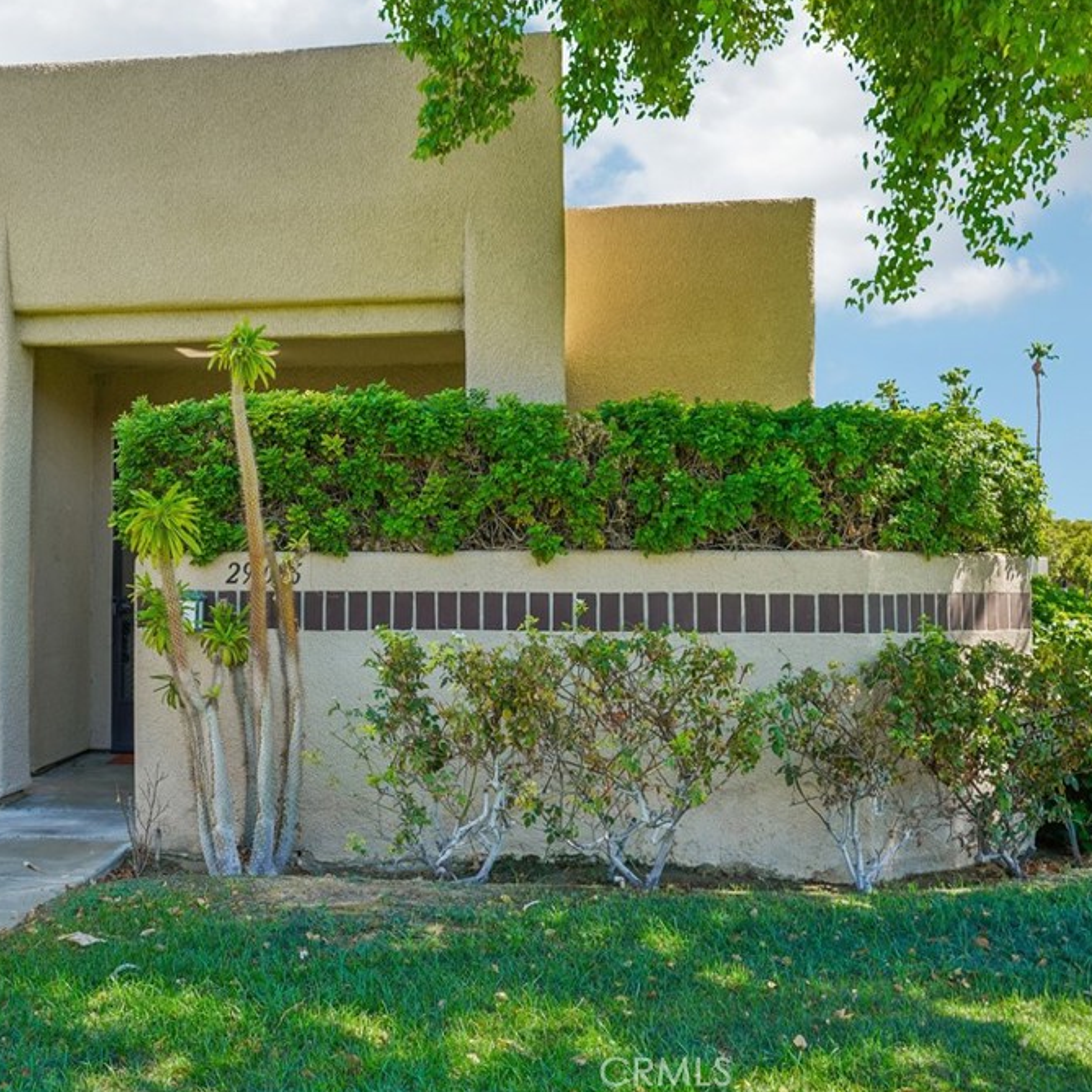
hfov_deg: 41.9
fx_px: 1392
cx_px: 309
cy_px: 539
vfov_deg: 42.8
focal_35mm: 39
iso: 100
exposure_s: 1/50
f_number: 8
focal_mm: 30
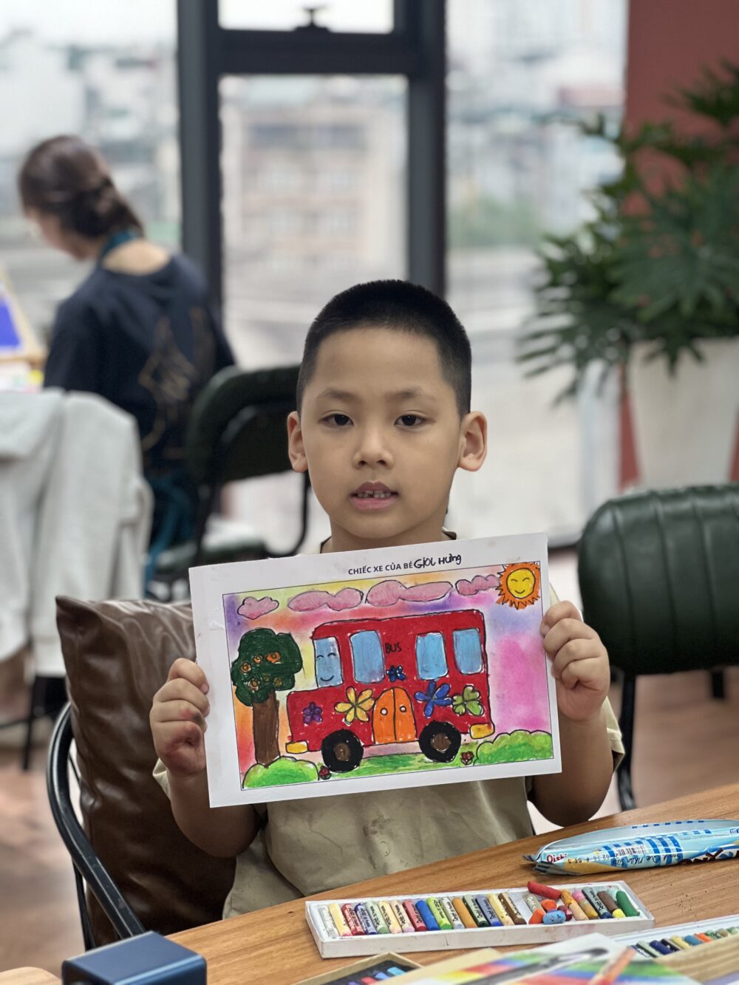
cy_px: 492
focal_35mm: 77
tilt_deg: -9.5
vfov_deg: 25.3
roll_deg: -0.4
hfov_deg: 19.1
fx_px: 2191
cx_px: 370
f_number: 2.8
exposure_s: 1/100
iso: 200
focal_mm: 9
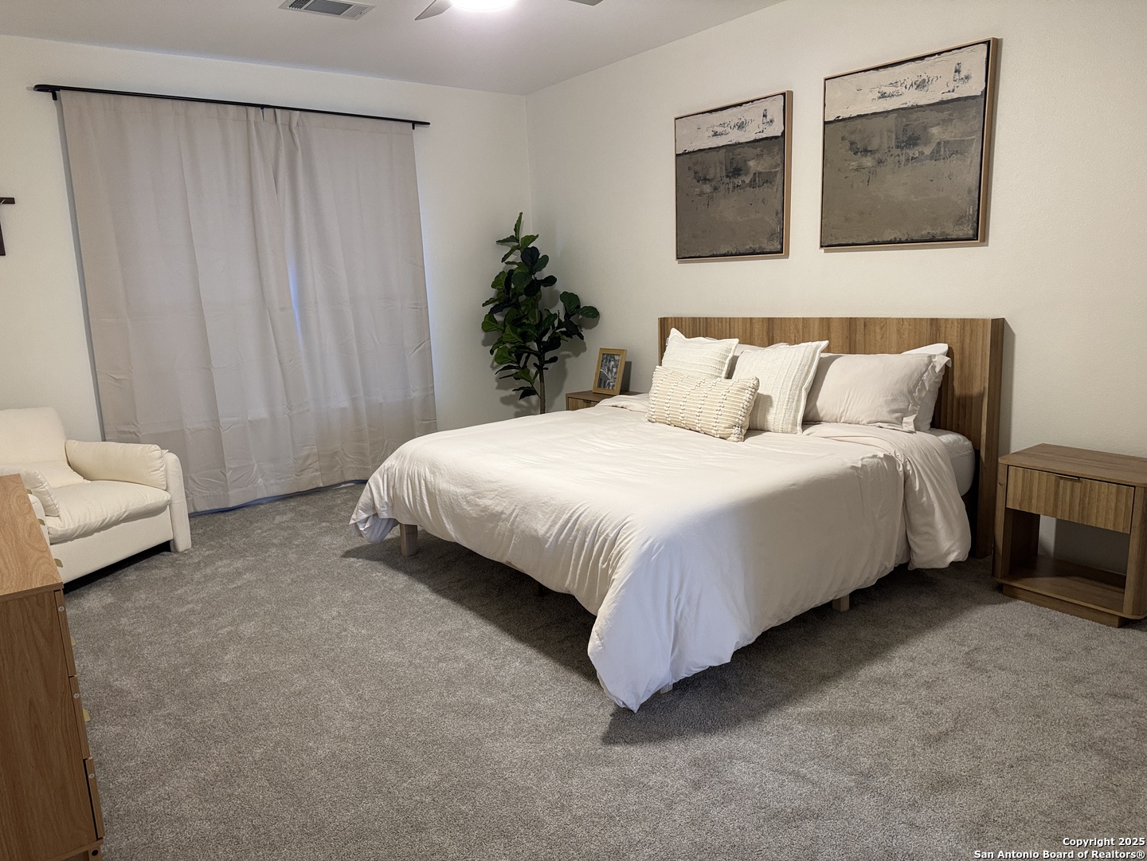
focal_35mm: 24
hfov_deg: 71.6
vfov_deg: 56.8
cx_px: 574
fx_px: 795
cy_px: 430
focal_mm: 6.76
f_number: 1.78
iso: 250
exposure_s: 1/60
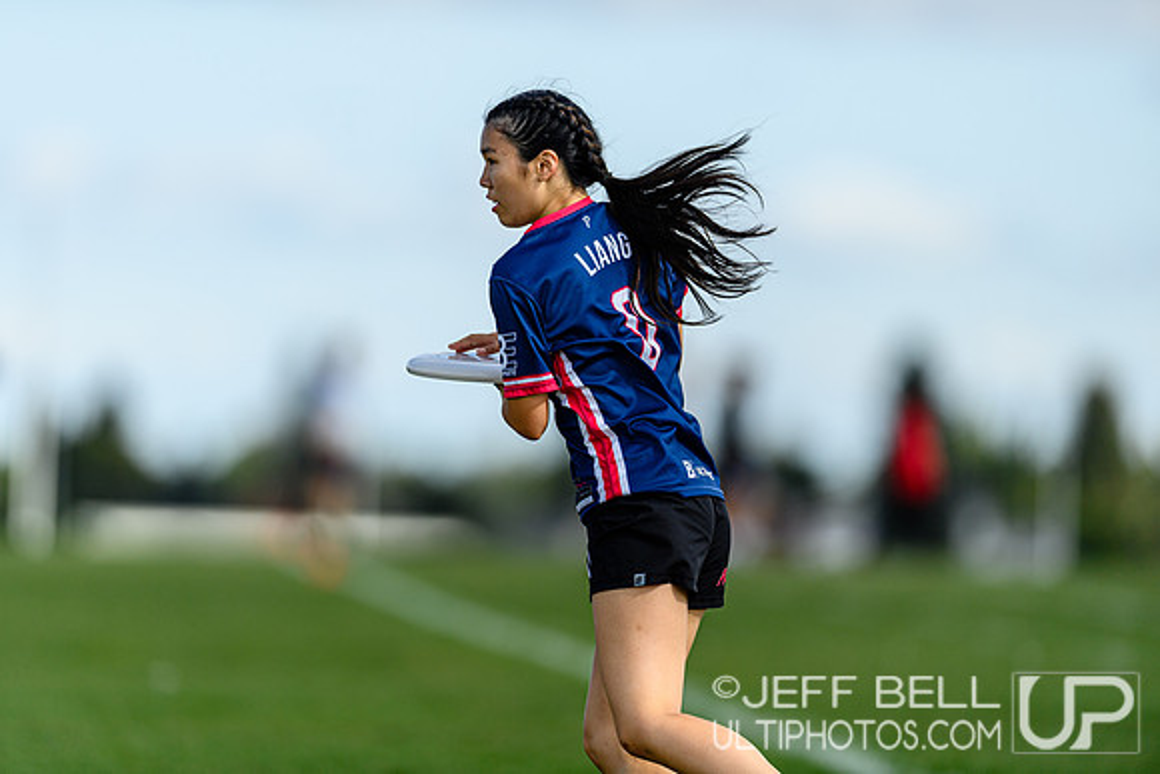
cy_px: 387
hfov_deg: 5.2
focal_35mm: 400
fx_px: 12891
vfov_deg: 3.4
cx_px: 580
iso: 100
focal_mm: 400
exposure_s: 1/2000
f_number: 3.2
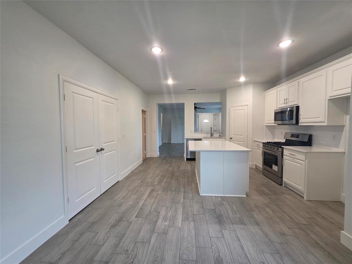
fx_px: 132
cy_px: 132
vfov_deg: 89.9
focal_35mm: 13
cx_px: 176
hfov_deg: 106.2
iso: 160
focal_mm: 2.2
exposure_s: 1/60
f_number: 1.9
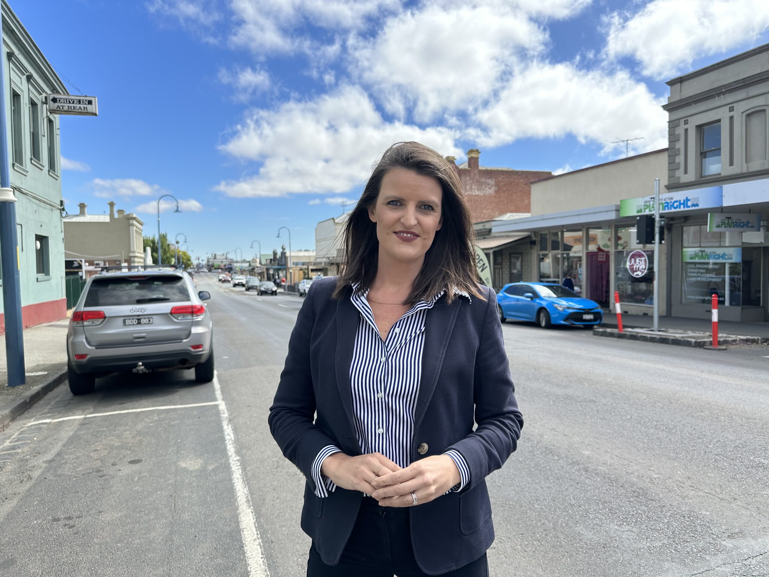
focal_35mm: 24
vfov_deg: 56.8
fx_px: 533
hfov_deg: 71.6
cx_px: 384
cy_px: 288
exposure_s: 1/3472
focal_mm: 6.86
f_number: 1.78
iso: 80
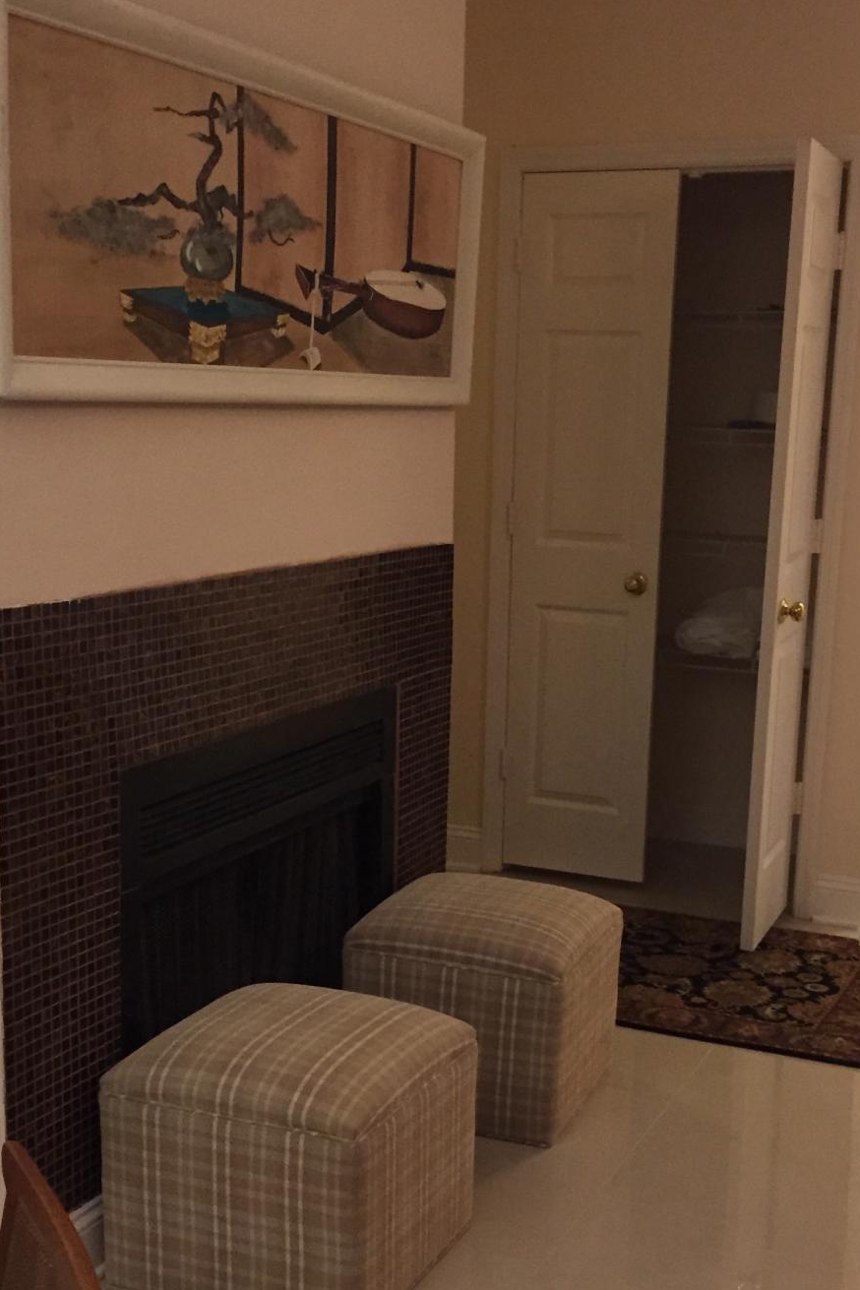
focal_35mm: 46
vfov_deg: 42.5
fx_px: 1648
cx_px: 476
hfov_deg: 29.2
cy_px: 780
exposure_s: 1/30
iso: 250
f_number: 2.2
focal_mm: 4.15
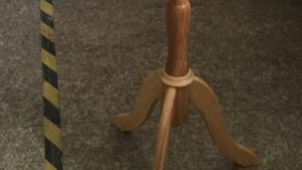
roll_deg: -3.5
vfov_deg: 12.3
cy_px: -191
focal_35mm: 84
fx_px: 672
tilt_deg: -11.0
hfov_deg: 25.3
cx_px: 149
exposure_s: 1/33
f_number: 2.2
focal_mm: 4.15
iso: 100
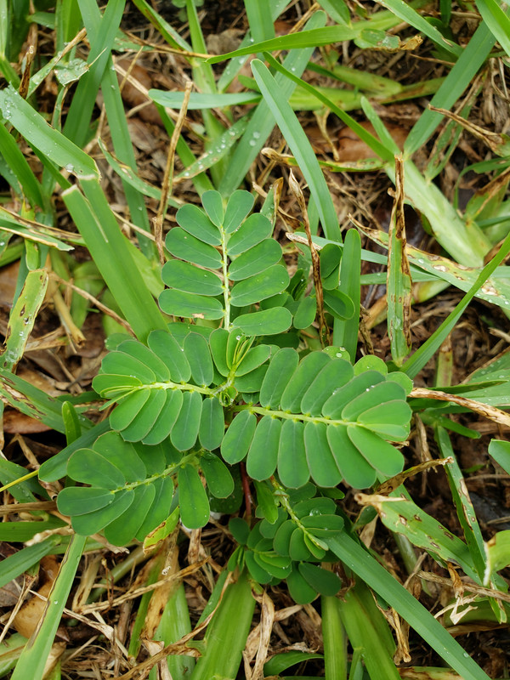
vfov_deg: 67.3
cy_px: 340
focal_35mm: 26
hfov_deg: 53.1
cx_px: 255
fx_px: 511
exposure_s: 1/120
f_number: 2.4
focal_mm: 4.3
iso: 80
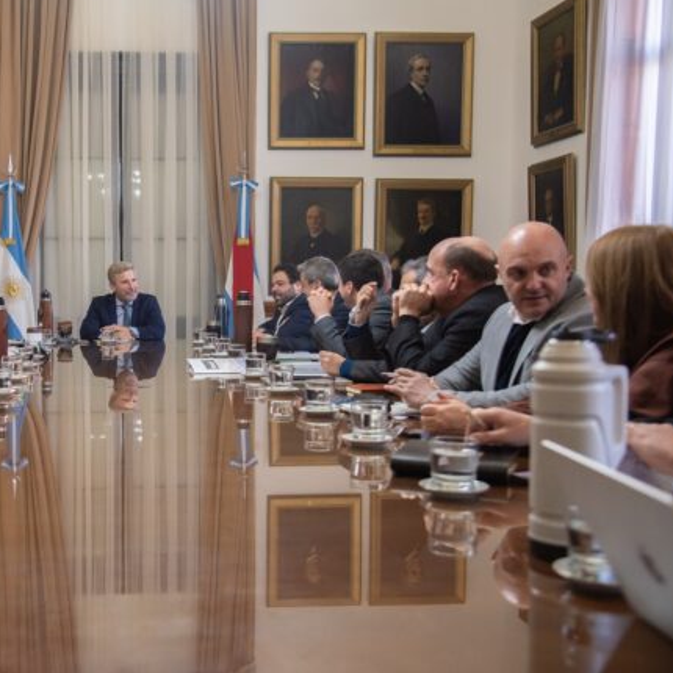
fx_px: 968
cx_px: 139
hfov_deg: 37.1
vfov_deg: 38.3
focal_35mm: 44
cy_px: 313
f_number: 4
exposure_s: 1/250
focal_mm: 32
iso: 1600
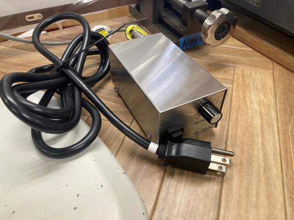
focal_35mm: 28
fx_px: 238
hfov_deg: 63.4
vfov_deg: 49.7
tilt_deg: -45.0
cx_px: 147
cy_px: 110
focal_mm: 3.99
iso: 80
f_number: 1.8
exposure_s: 1/60
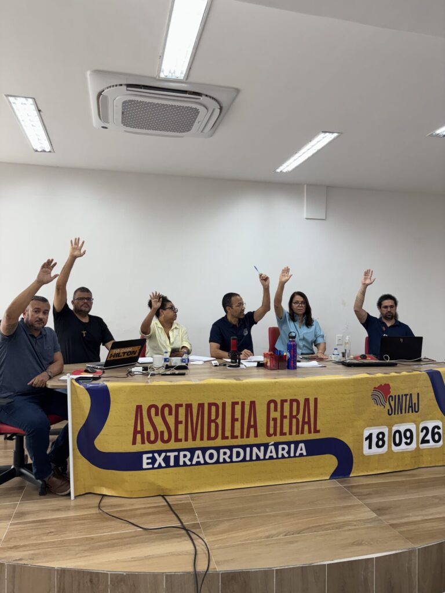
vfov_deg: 67.3
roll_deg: -1.4
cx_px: 222
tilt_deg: +0.1
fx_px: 446
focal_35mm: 26
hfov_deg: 53.1
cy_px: 296
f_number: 1.6
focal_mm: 5.96
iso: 80
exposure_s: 1/120
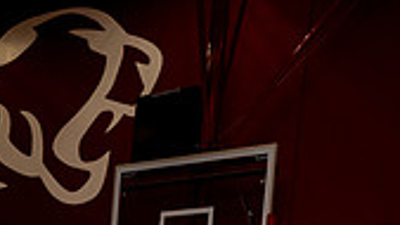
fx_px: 944
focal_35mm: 89
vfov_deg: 11.5
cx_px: 76
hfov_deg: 23.5
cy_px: 523
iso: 400
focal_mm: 32
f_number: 5.6
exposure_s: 1/250
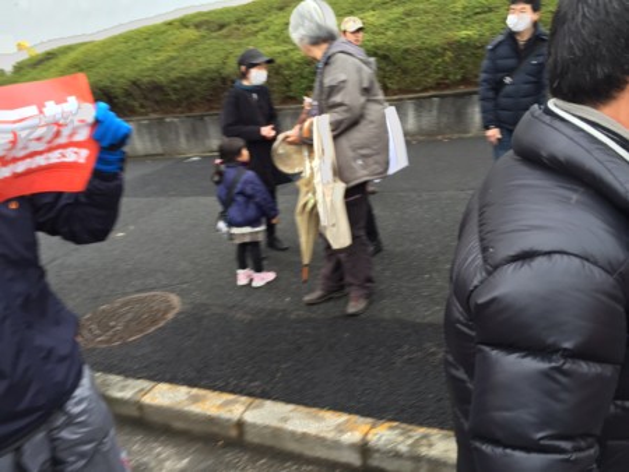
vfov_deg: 48.3
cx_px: 314
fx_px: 527
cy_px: 236
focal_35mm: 29
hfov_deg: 61.6
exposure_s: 1/120
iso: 50
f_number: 2.2
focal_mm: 4.15
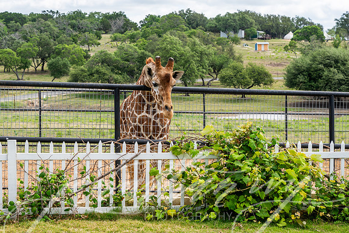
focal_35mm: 82
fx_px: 793
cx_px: 157
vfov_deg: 16.7
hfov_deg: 24.8
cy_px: 97
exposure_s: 1/640
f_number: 7.1
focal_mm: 70
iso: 200
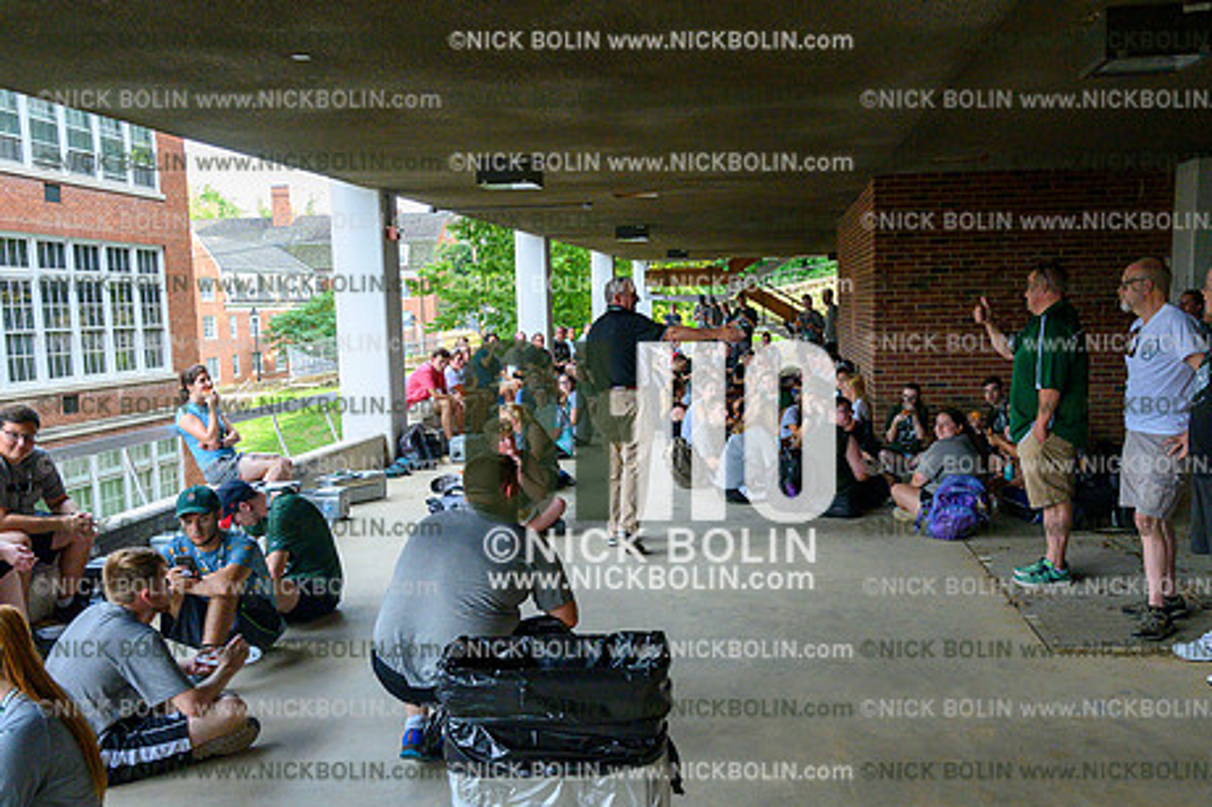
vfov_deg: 38.8
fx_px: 1144
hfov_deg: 55.8
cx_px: 649
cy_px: 465
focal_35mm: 34
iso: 6400
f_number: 5.6
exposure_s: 1/1250
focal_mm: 27
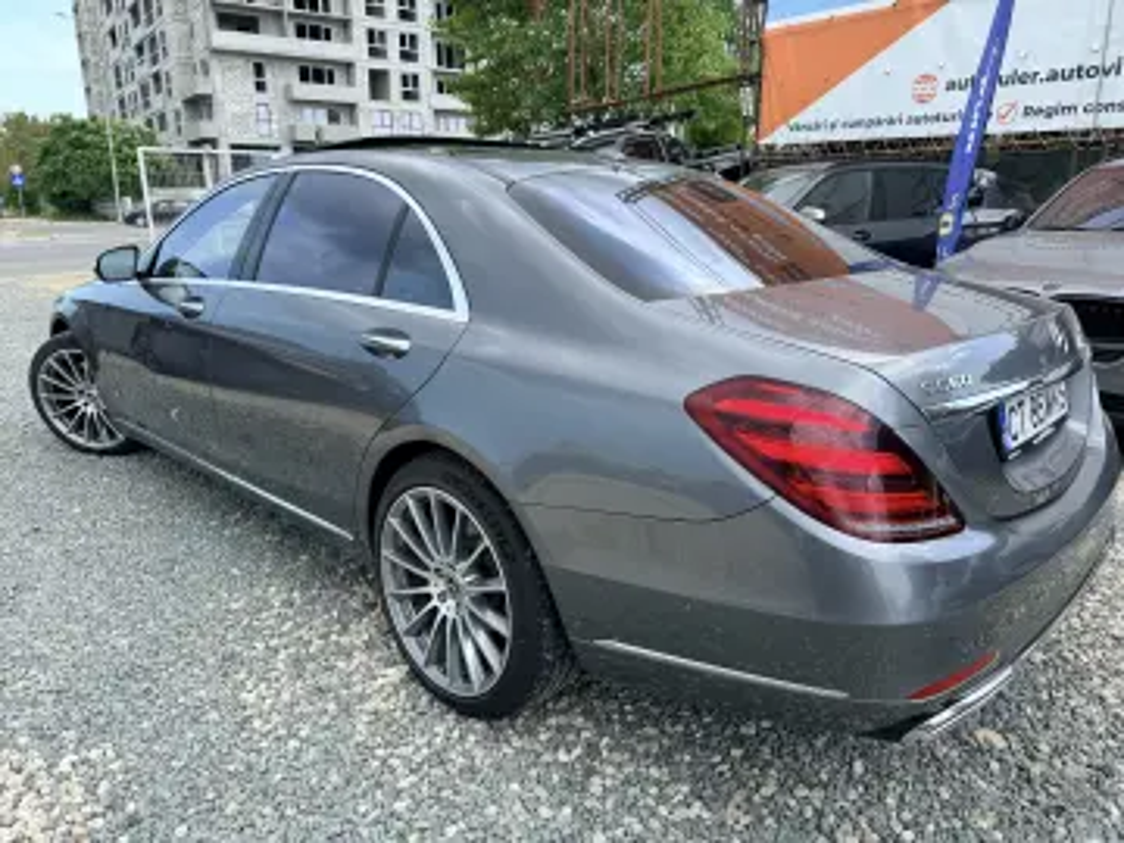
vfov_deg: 56.8
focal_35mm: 24
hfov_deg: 71.6
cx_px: 562
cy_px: 422
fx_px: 779
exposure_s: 1/1174
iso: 80
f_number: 1.78
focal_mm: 6.76
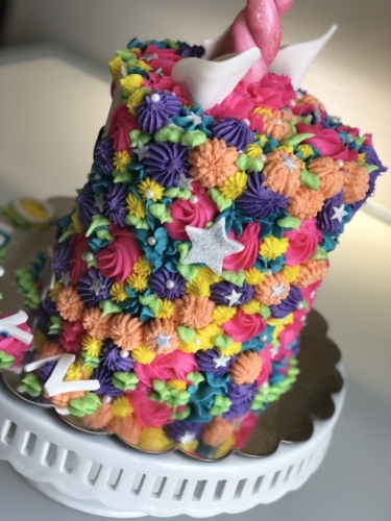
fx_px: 858
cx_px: 196
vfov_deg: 33.8
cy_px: 260
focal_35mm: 57
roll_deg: -19.3
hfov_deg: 25.7
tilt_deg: -27.3
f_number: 2.8
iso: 250
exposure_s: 1/60
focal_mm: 6.6
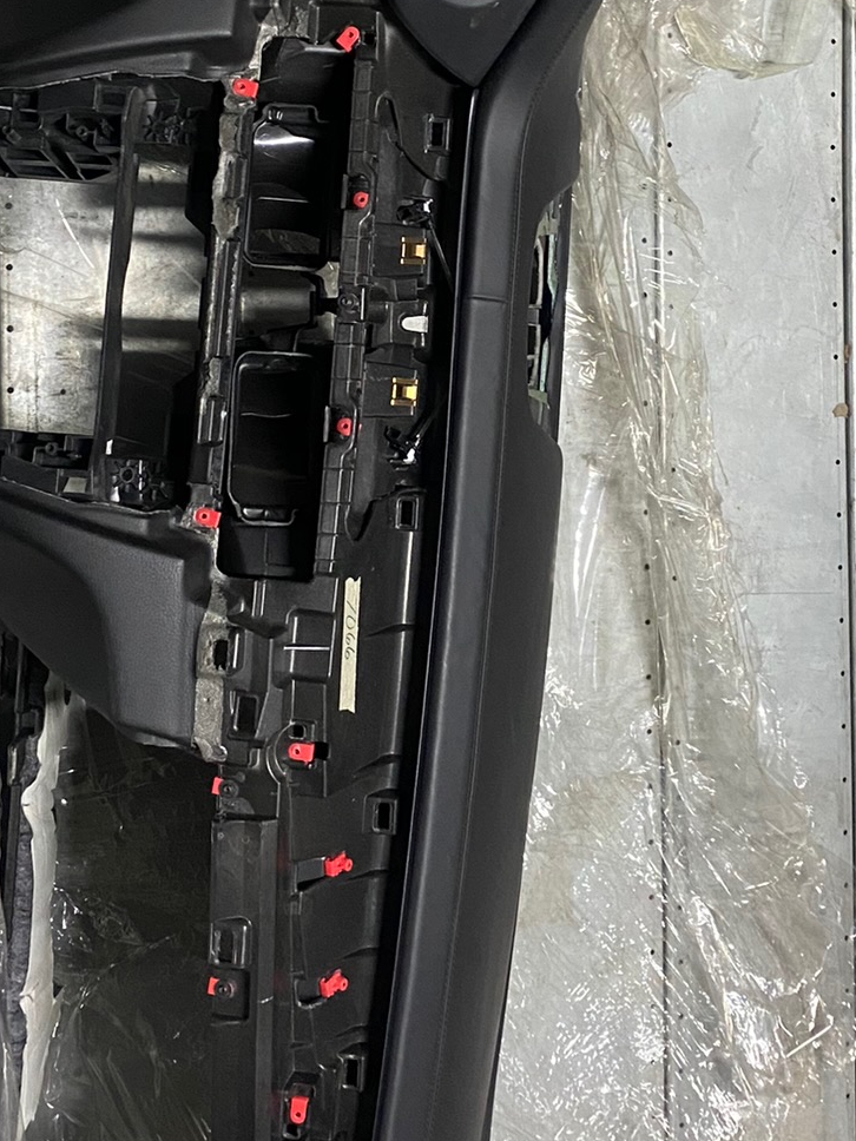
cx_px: 390
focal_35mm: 55
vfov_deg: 34.3
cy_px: 304
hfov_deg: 26.5
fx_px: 1813
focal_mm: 4.25
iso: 500
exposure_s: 1/50
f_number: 1.8
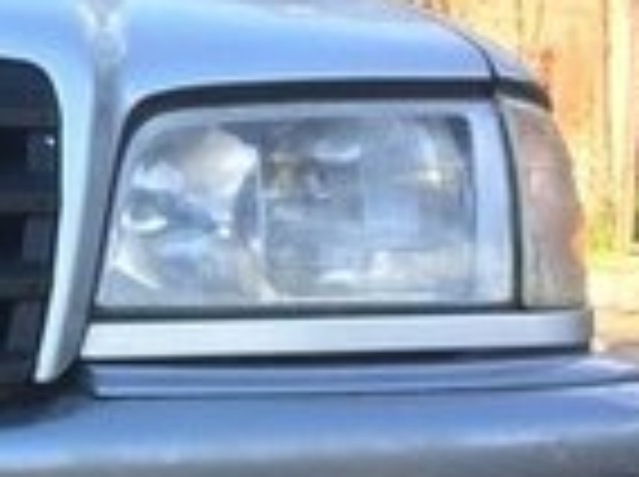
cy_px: 241
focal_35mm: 135
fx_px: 2488
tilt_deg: -4.0
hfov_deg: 12.9
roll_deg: -0.9
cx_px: -616
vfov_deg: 11.0
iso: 32
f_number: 2.2
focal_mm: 4.15
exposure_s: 1/247
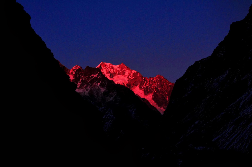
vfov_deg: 15.7
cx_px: 126
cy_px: 84
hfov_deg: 23.4
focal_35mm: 87
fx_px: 608
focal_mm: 58
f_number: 10
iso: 200
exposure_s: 1/160
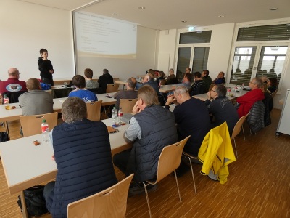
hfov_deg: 81.7
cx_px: 145
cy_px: 109
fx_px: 168
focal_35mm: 20
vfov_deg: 66.0
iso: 160
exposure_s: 1/60
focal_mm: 3.6
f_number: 2.8
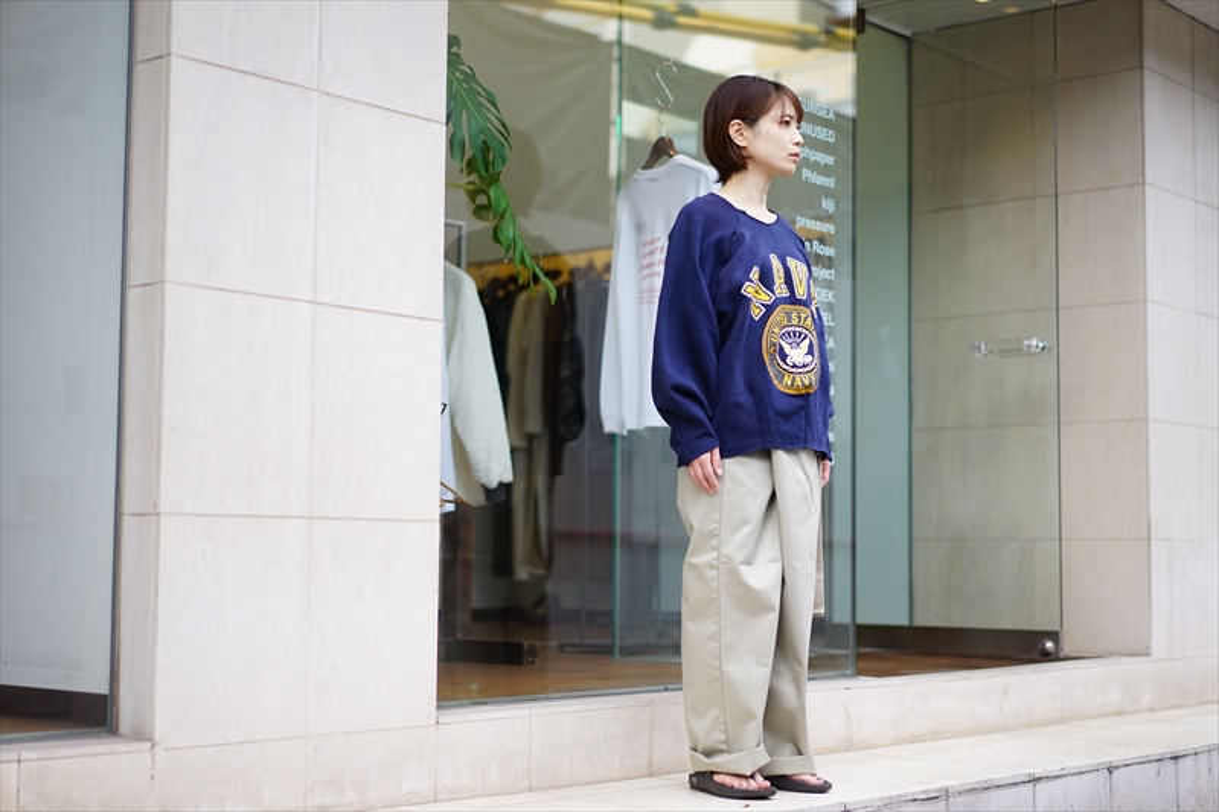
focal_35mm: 55
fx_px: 1862
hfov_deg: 36.3
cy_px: 406
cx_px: 610
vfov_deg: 24.6
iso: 100
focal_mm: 55
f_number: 1.8
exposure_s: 1/500
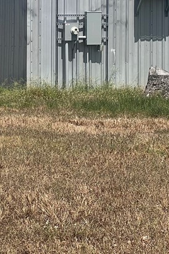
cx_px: 208
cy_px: 65
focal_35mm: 201
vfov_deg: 10.2
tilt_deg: +0.1
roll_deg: +0.5
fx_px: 1415
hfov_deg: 6.8
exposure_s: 1/1033
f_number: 2.8
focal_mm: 9
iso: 32
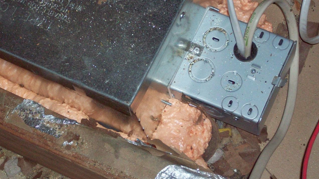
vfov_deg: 9.9
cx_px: 160
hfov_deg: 17.6
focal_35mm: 122
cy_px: 81
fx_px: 1032
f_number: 5.2
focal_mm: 18.6
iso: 200
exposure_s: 1/128
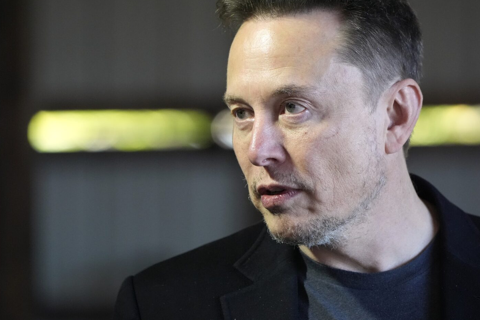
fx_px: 4600
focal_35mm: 345
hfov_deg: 6.0
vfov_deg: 4.0
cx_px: 237
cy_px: 149
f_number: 5.6
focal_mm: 315
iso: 5000
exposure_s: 1/400
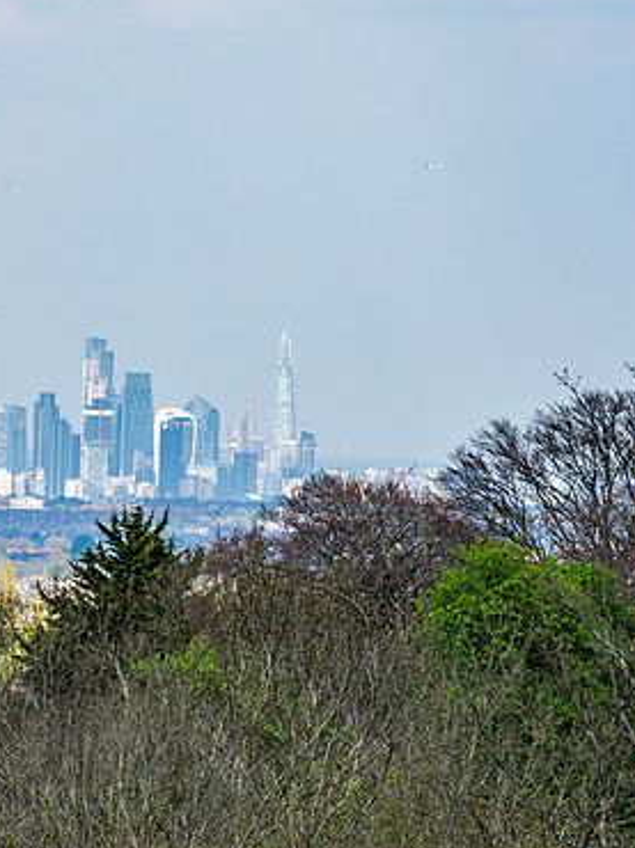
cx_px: 121
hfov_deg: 2.5
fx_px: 14398
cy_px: 433
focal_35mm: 588
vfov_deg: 3.4
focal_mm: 390
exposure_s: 1/100
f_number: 14
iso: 100
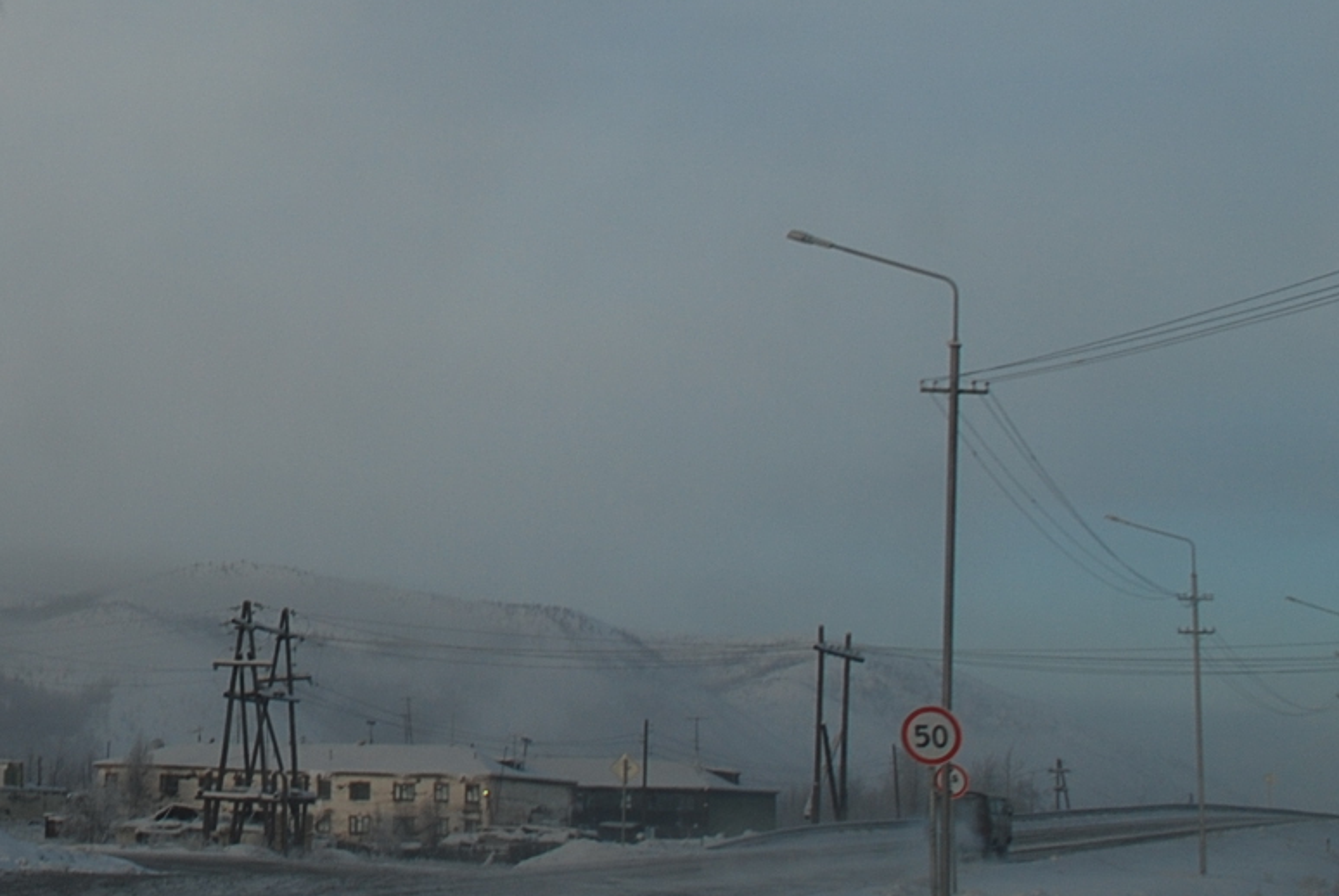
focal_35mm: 75
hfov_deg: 25.5
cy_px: 159
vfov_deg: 18.0
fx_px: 2793
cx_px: -28
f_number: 6.3
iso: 100
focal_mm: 20
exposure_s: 1/160
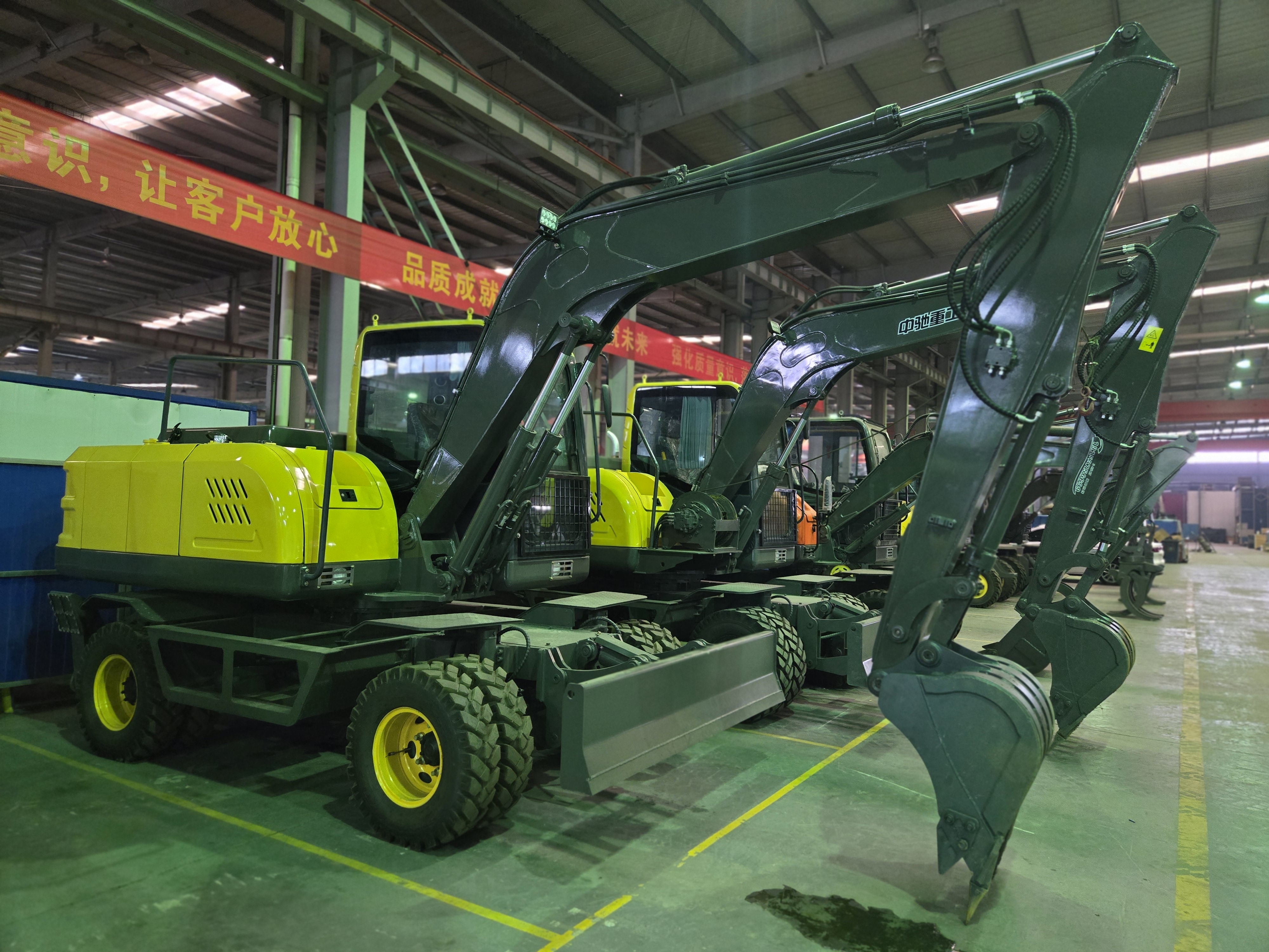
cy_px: 476
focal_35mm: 23
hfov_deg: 73.9
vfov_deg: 58.9
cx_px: 634
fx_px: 843
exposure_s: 1/33.3
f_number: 1.8
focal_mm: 5.4
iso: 1600
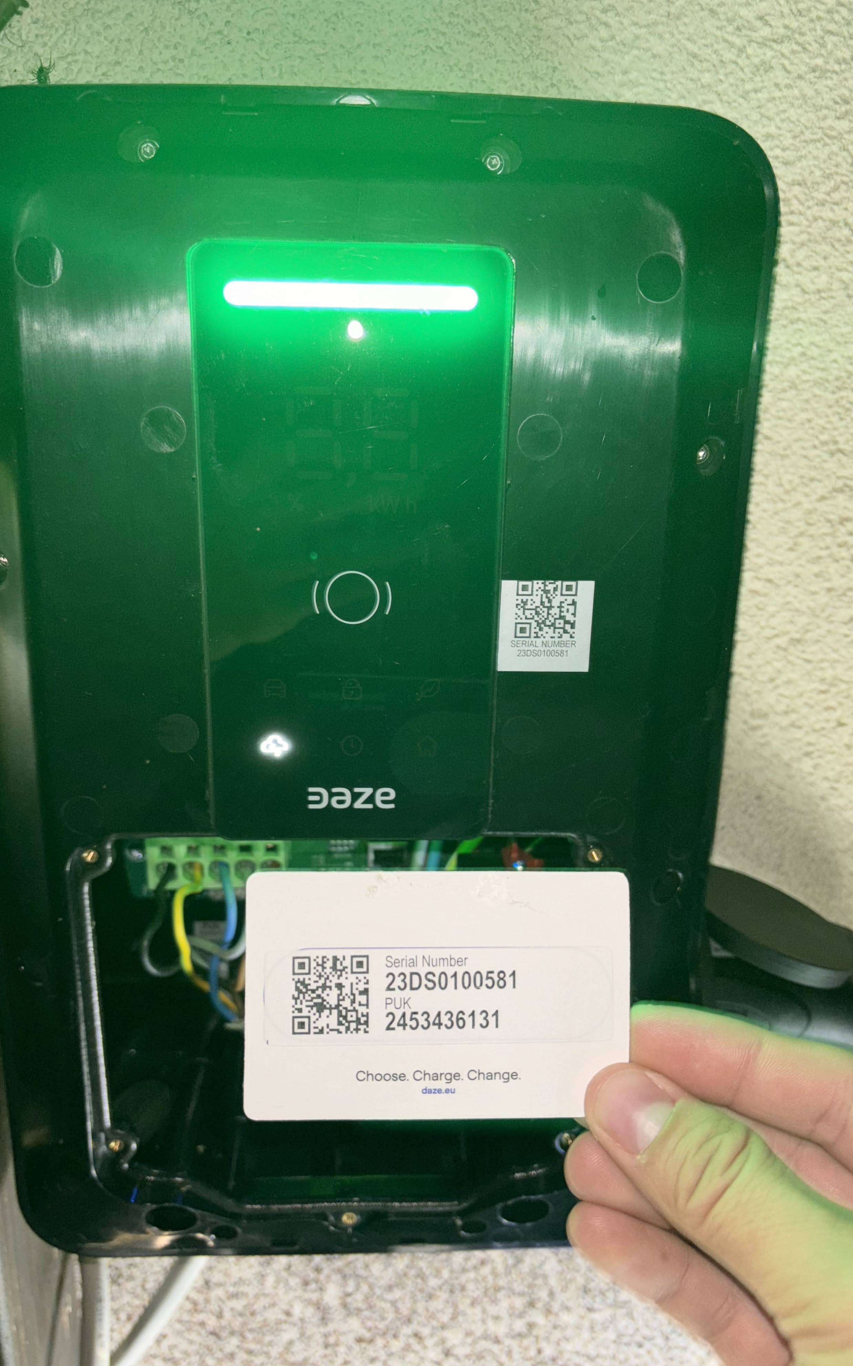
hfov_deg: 44.5
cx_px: 405
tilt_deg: -17.4
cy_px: 692
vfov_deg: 66.5
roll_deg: -2.2
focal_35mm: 28
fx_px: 1042
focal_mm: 5.96
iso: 32
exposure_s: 1/4
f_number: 1.6
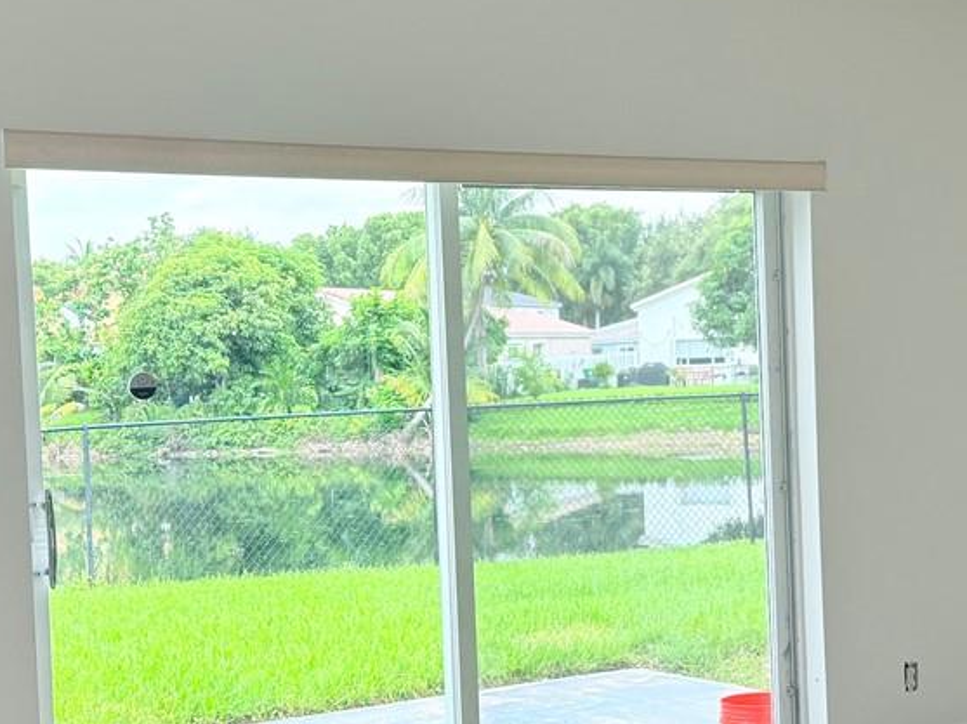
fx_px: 1926
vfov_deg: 21.3
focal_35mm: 69
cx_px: 620
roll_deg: +1.9
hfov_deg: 28.1
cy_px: 434
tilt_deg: -0.7
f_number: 1.78
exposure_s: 1/584
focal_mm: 6.76
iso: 100
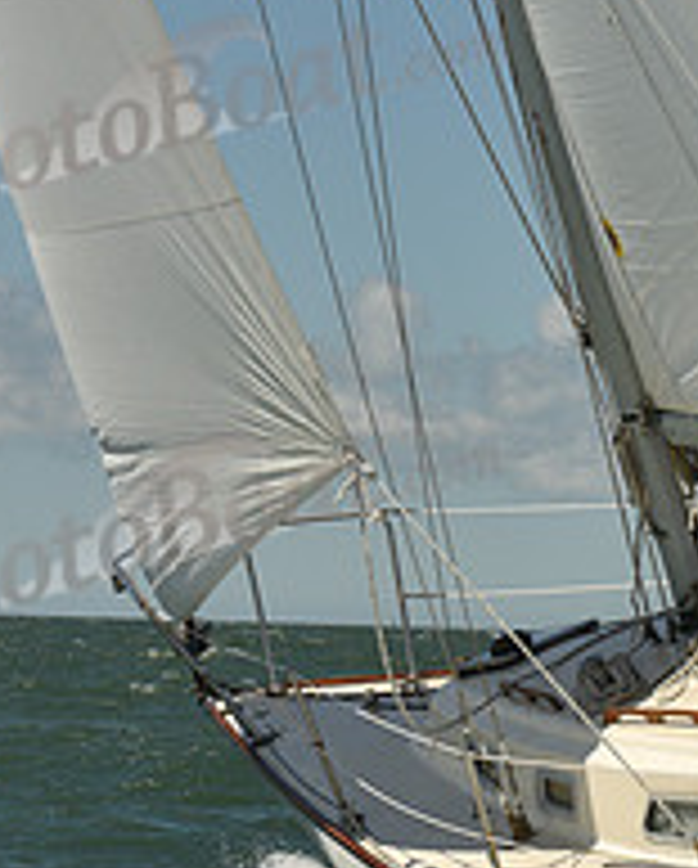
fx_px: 6672
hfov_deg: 6.0
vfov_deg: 7.4
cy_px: 695
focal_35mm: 259
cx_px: 739
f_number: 14
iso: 320
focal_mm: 92
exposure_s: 1/800
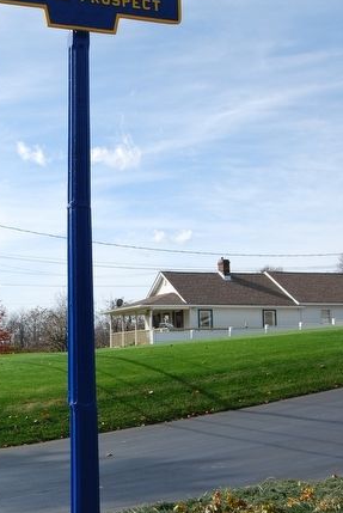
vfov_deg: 35.6
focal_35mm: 56
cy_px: 249
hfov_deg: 23.9
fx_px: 798
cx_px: 73
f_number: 8
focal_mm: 20
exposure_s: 1/250
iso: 100
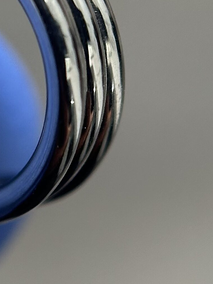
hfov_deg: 13.4
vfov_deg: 18.1
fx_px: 886
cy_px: 58
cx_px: -19
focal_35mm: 108
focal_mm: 6.86
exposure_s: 1/120
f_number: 1.78
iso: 125
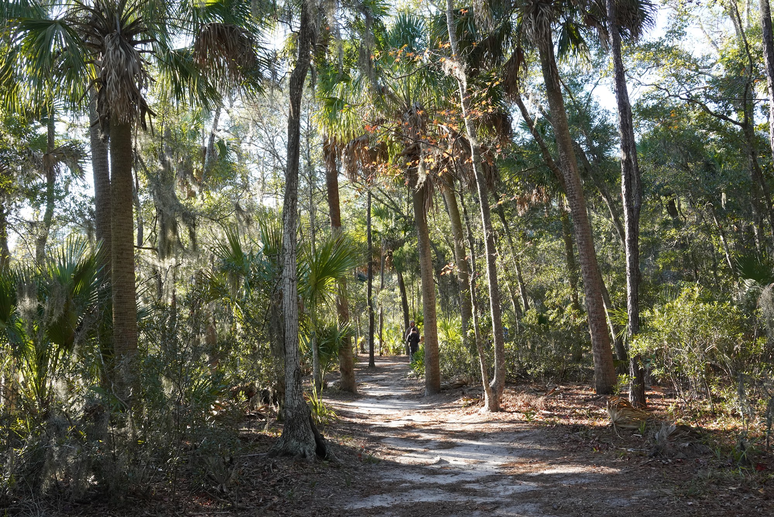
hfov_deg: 50.7
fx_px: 817
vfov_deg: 35.1
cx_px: 387
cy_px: 258
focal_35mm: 38
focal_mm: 38
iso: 1600
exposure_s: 1/100
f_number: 14
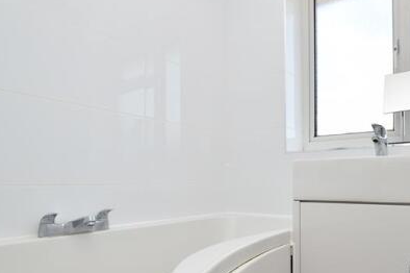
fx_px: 284
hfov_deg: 68.0
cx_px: 296
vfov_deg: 50.3
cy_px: 181
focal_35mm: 25
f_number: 9
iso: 320
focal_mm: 10
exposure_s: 1/160
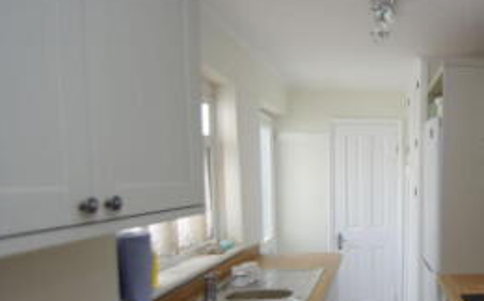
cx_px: 395
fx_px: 369
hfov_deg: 60.5
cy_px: 192
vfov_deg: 44.0
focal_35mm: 28
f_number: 3.5
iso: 200
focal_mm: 10
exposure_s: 1/125
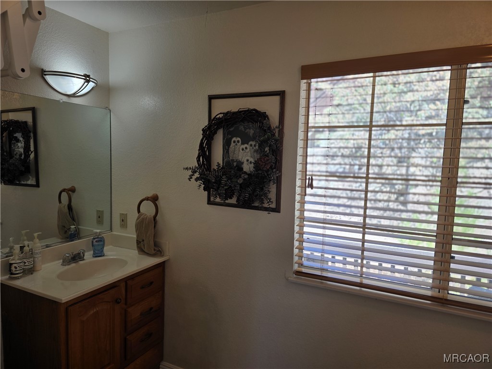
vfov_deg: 58.9
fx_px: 327
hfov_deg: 73.9
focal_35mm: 23
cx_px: 246
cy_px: 184
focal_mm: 6.3
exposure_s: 1/120
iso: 25
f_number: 1.7
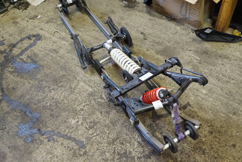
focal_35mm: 32
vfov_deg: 41.7
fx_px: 212
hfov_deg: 59.5
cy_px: 81
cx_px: 121
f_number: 4
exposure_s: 1/60
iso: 2500
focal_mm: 21
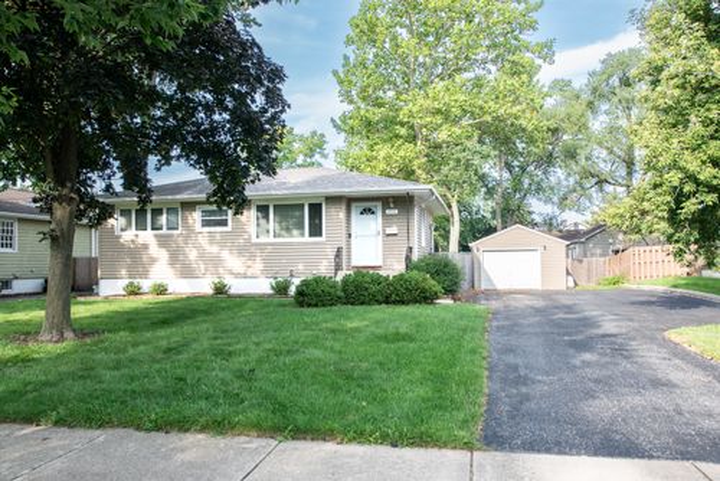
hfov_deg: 63.8
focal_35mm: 29
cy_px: 255
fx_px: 579
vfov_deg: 45.1
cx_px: 352
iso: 400
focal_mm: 24
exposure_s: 1/320
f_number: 7.1
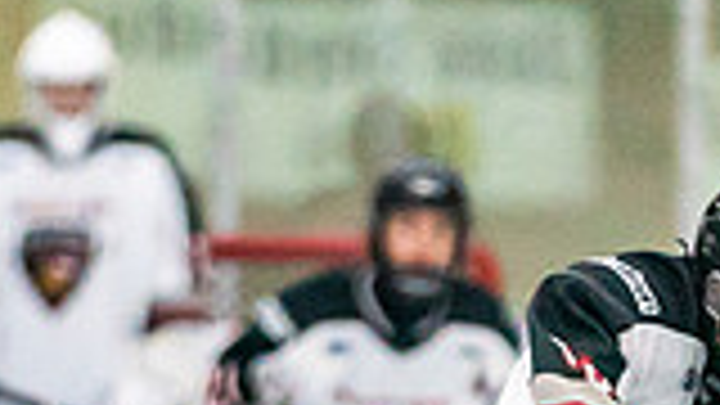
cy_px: 1018
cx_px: 465
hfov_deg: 1.8
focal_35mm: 1201
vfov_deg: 1.0
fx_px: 22929
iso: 3200
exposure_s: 1/1250
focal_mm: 200
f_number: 2.8
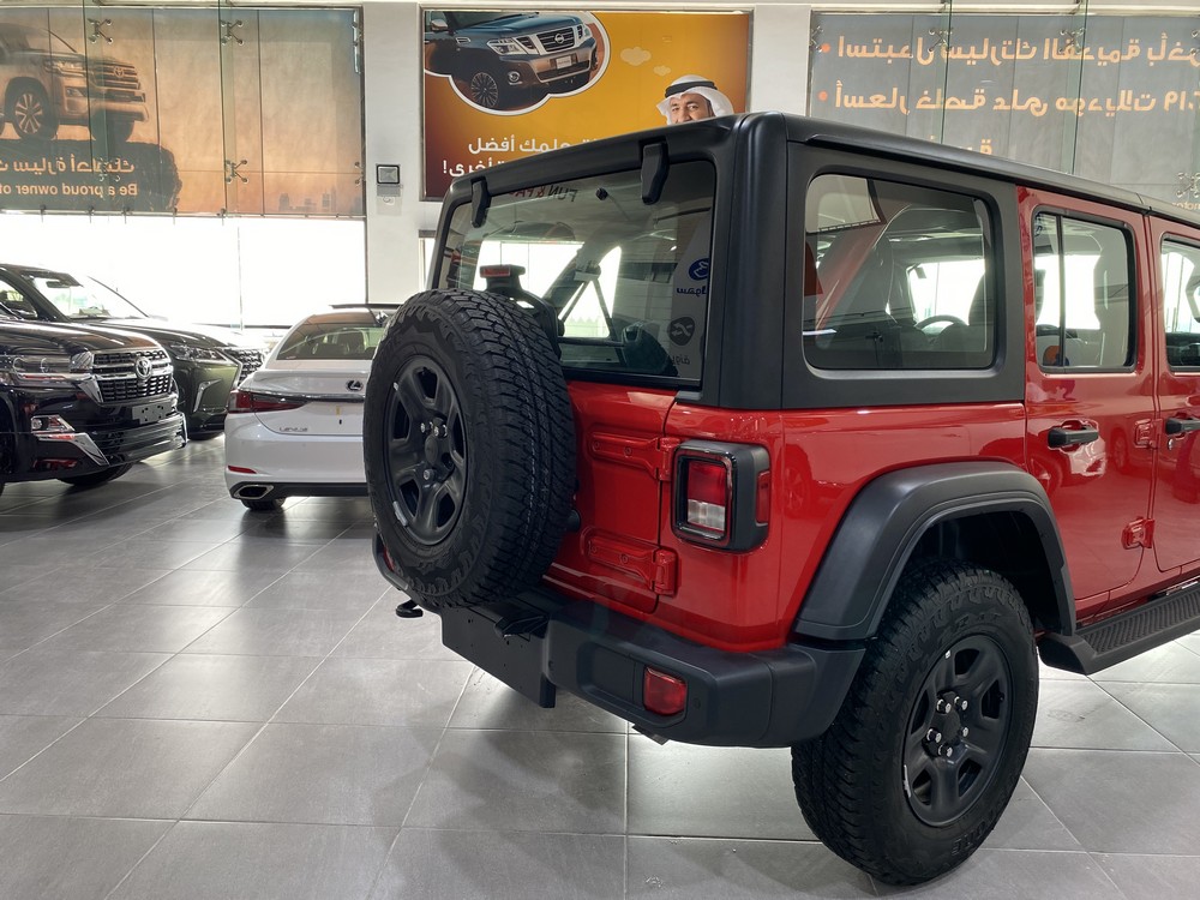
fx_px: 901
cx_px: 600
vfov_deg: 53.1
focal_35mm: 26
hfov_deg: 67.3
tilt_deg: -7.6
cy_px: 450
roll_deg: -1.5
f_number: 1.8
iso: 80
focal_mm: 4.25
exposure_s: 1/121
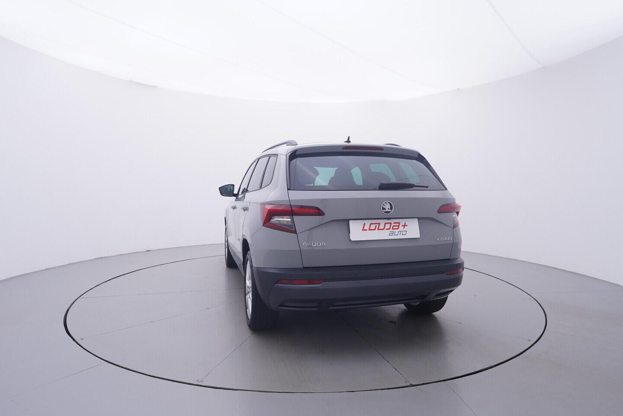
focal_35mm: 22
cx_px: 312
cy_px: 208
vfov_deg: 56.2
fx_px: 390
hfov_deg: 77.3
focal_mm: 15
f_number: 5
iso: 200
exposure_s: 1/80
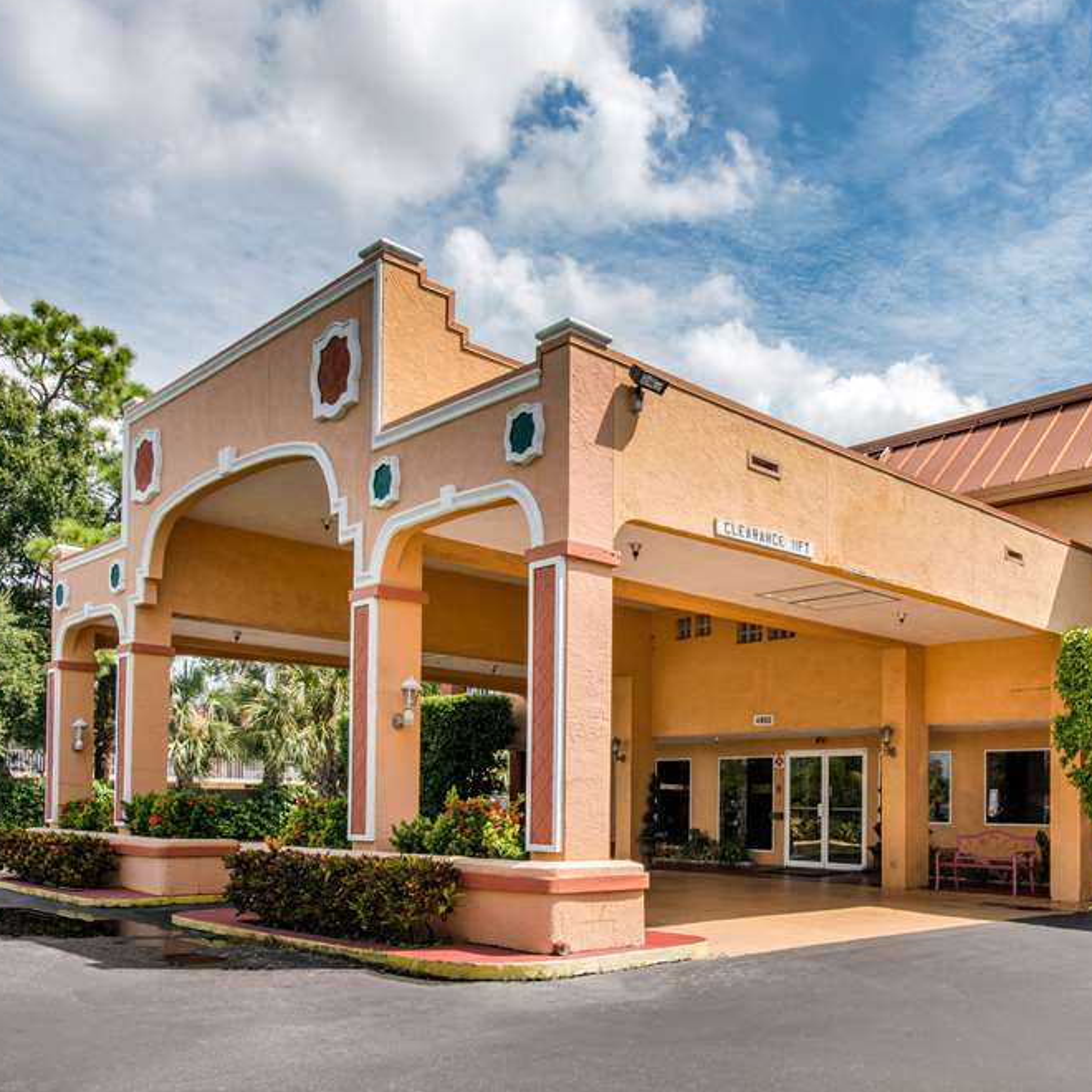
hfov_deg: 53.5
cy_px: 546
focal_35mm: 29
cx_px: 797
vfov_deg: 55.6
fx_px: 1035
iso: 400
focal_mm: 22
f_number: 11
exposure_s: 1/200
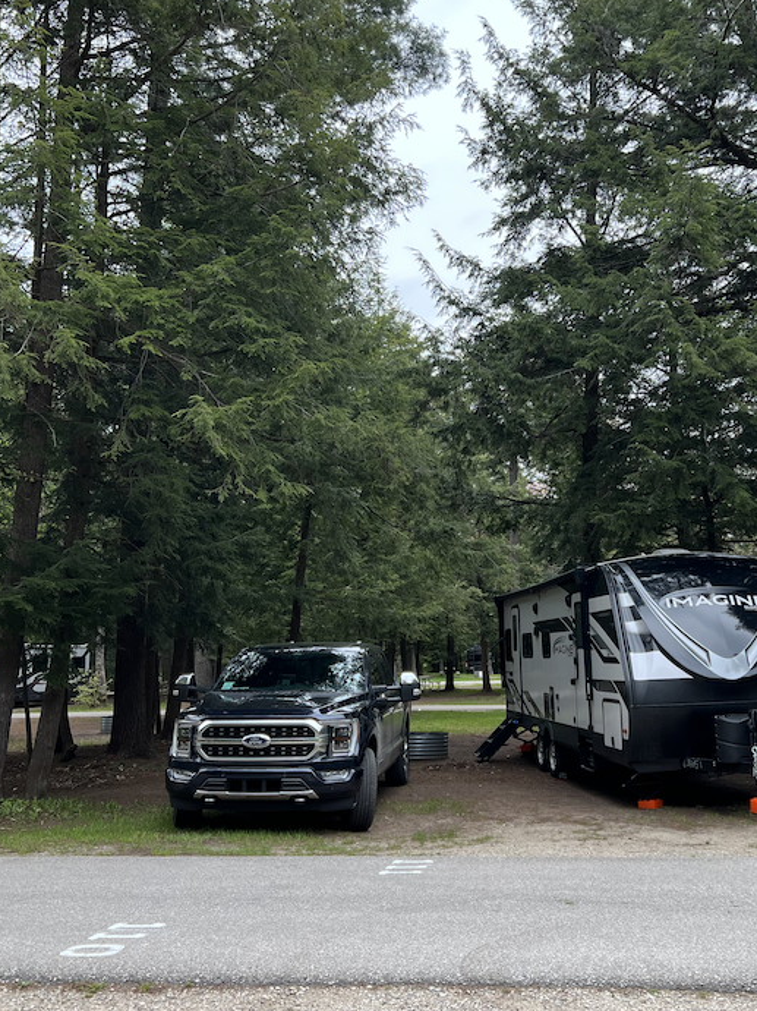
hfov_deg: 37.2
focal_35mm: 38
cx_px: 515
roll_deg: +1.6
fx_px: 1109
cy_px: 485
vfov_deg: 49.0
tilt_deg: +8.9
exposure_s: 1/561
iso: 50
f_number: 1.5
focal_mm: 5.7
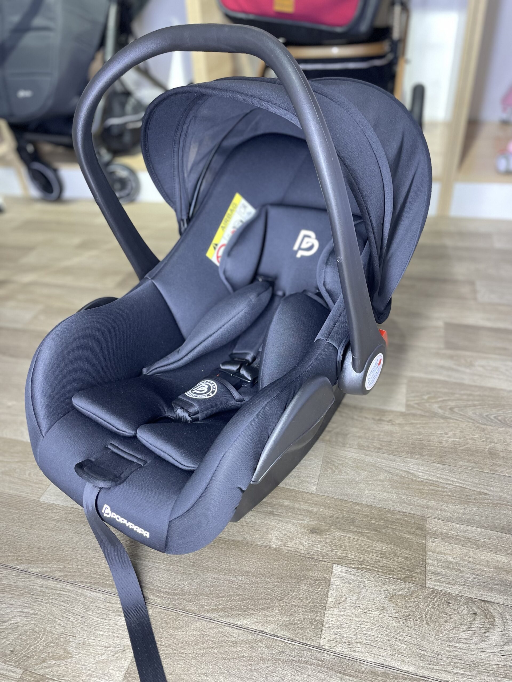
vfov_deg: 67.3
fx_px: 513
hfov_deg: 53.1
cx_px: 256
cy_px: 341
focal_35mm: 26
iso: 160
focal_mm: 4.2
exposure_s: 1/50
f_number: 1.6
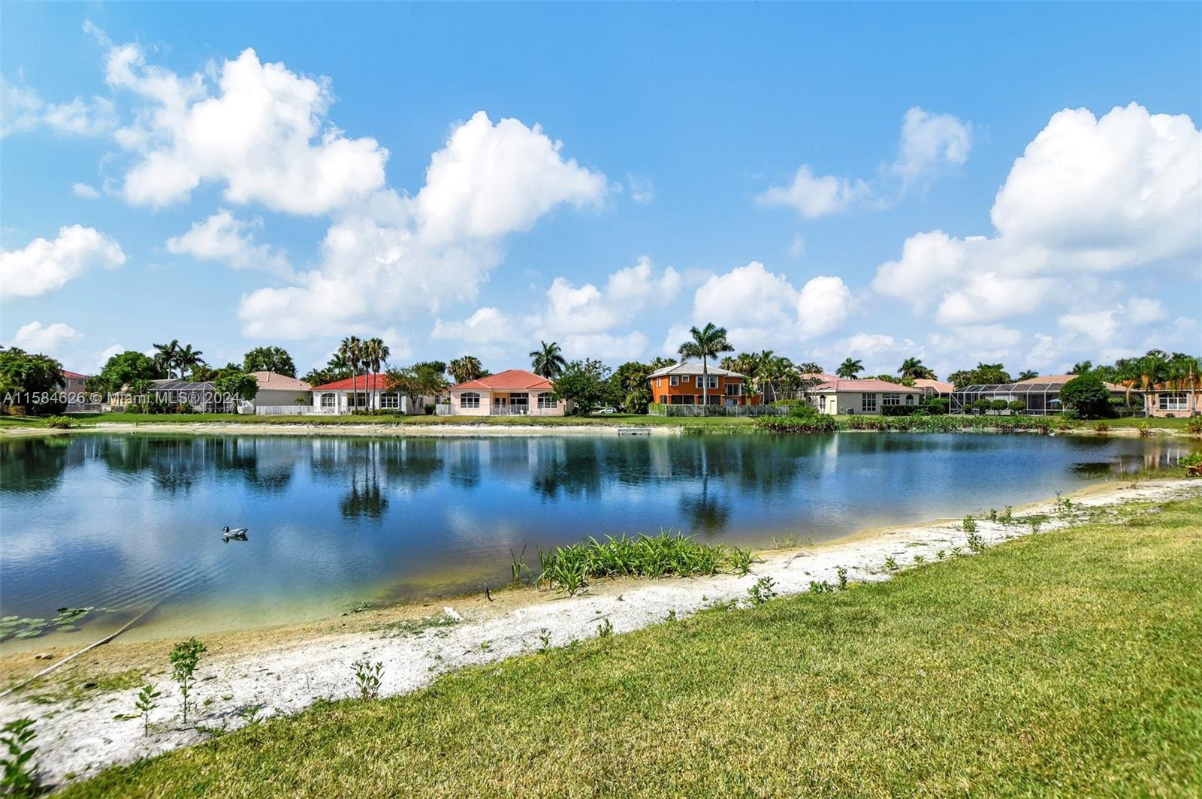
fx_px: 500
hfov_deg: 100.4
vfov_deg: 77.2
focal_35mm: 15
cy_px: 400
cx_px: 601
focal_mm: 10
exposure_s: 1/6400
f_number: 8
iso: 1000
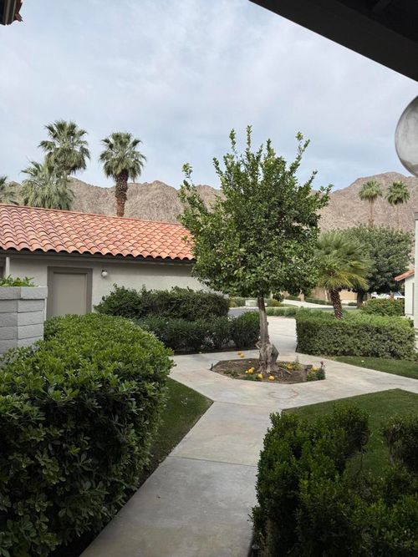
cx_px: 209
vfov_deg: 71.6
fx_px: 387
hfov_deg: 56.8
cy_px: 278
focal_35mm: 24
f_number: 1.78
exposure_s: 1/3759
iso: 80
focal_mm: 6.76
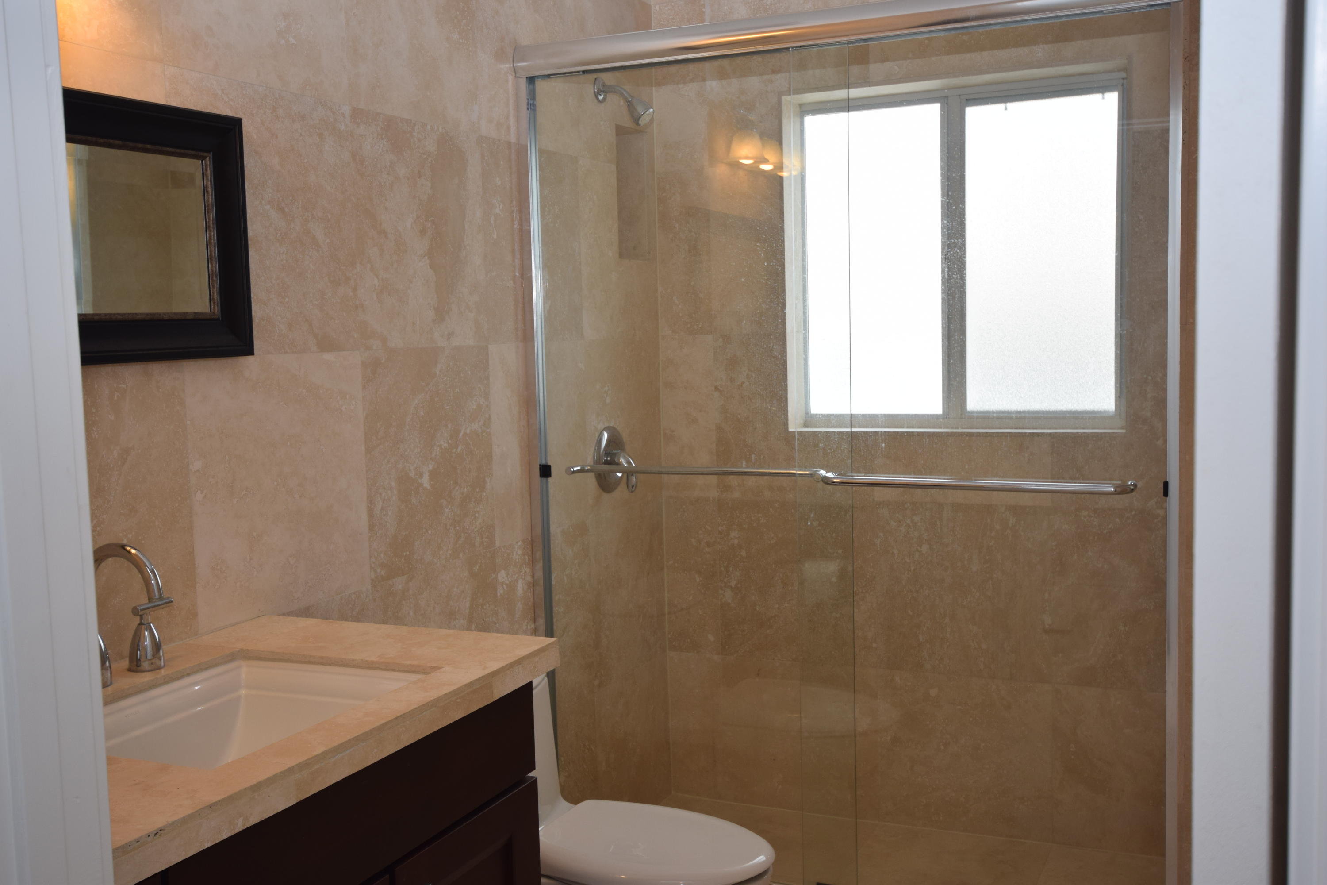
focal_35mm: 36
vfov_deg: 36.9
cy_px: 442
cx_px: 664
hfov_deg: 53.1
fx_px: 1327
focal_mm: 24
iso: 320
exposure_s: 1/125
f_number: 5.6
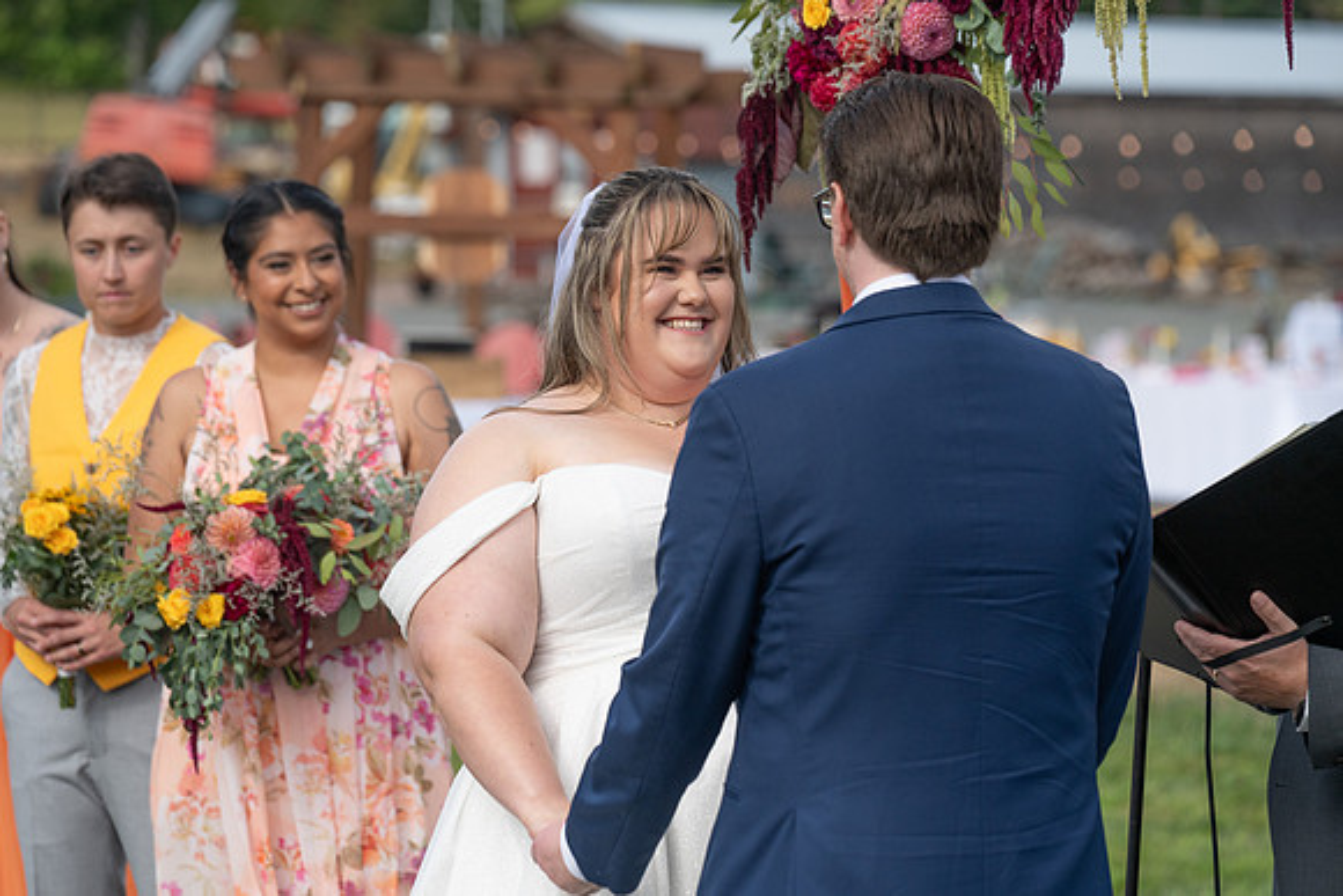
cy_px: 448
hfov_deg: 14.8
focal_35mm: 139
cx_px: 672
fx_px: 5186
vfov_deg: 9.9
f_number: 4.5
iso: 400
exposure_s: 1/1600
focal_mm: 139
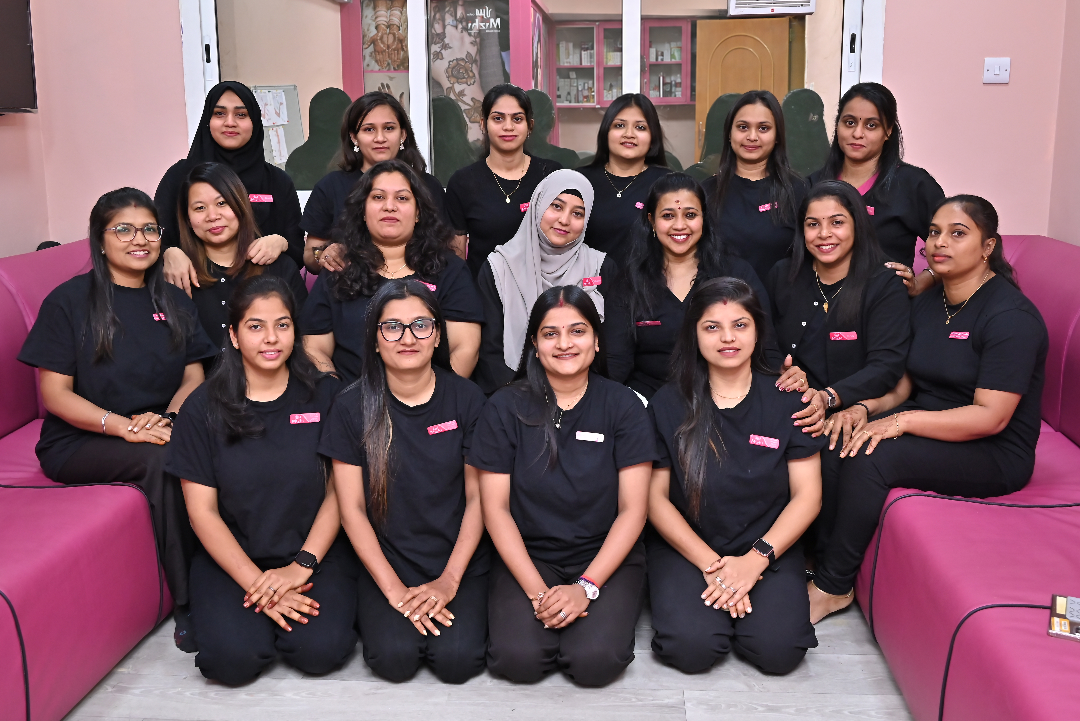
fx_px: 1050
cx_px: 540
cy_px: 360
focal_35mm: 35
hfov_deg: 54.4
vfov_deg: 37.9
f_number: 7.1
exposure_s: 1/160
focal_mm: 35
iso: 1600
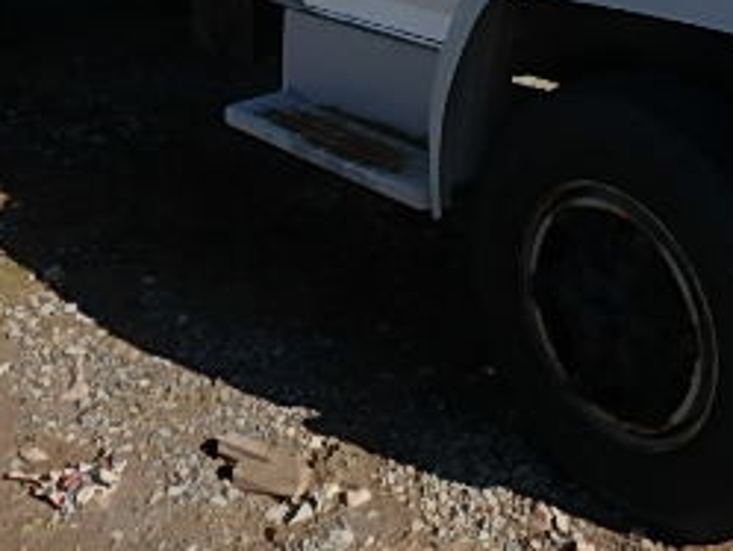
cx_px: 489
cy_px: -133
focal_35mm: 54
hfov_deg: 35.2
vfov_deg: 24.2
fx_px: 1144
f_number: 6
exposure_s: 1/500
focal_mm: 3.7
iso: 125
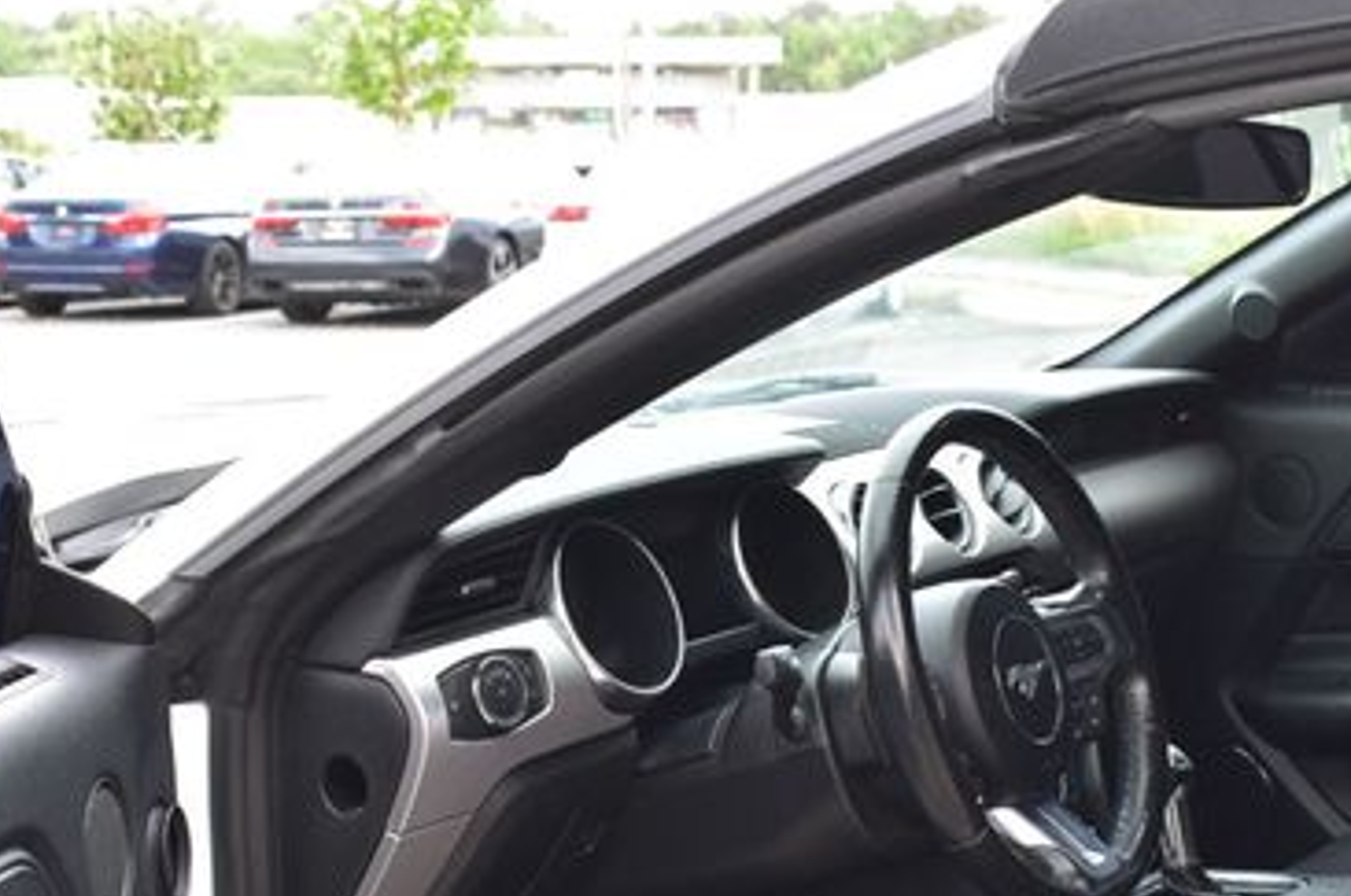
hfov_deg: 28.5
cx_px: 716
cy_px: 678
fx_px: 2656
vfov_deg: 19.0
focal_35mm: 71
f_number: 7.1
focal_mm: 27
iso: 400
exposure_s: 1/40
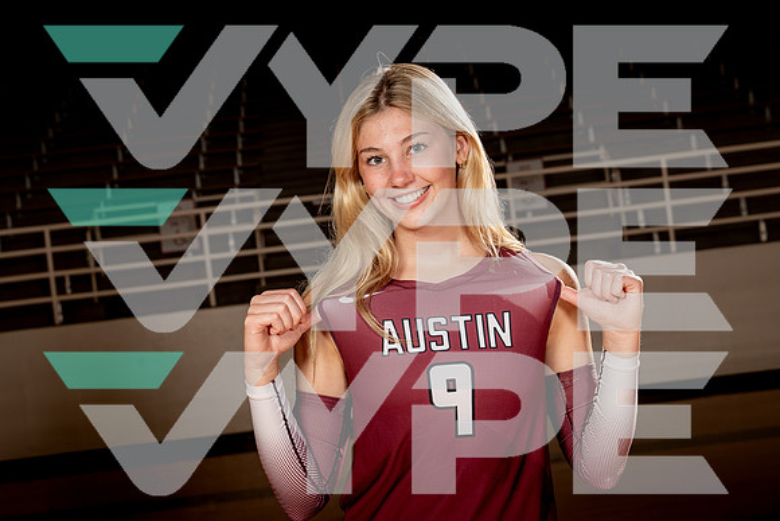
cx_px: 390
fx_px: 1517
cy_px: 260
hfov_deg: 28.8
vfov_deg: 19.5
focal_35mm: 70
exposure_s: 1/250
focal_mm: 70
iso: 100
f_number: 8
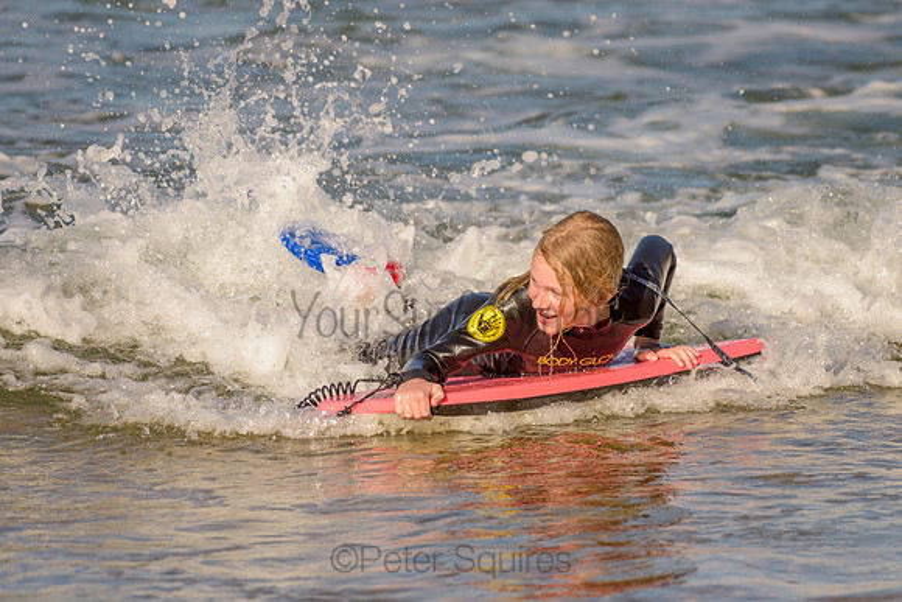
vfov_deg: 2.2
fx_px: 15371
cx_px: 521
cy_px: 233
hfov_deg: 3.4
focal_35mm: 613
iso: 200
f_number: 5.6
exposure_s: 1/2000
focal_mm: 500
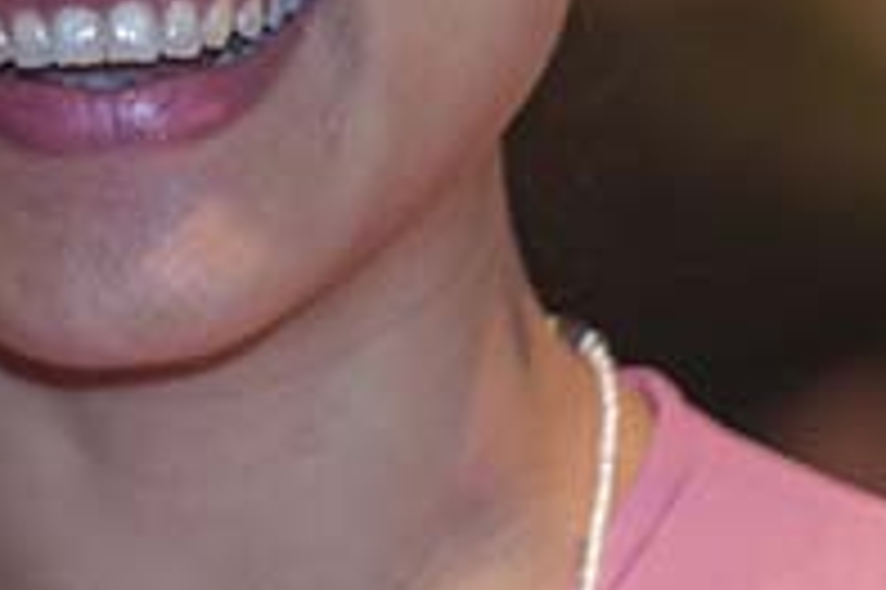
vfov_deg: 1.4
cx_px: -513
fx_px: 23311
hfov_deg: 2.2
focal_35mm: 948
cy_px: -43
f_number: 3.5
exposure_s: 1/125
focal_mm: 195
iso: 1600
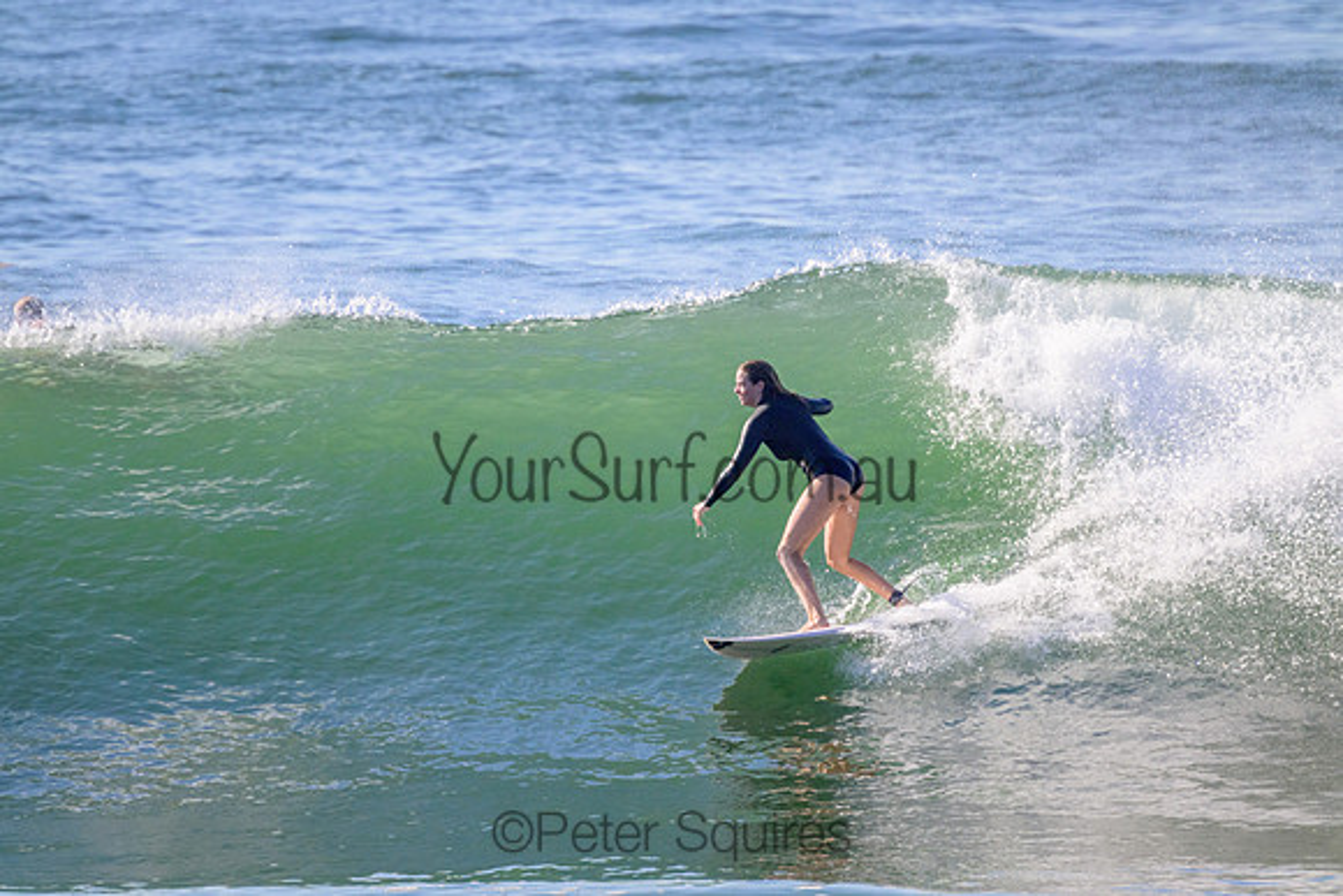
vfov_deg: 1.7
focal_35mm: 800
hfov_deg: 2.6
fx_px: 29850
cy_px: 448
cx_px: 672
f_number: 11
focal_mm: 800
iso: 1400
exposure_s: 1/2000
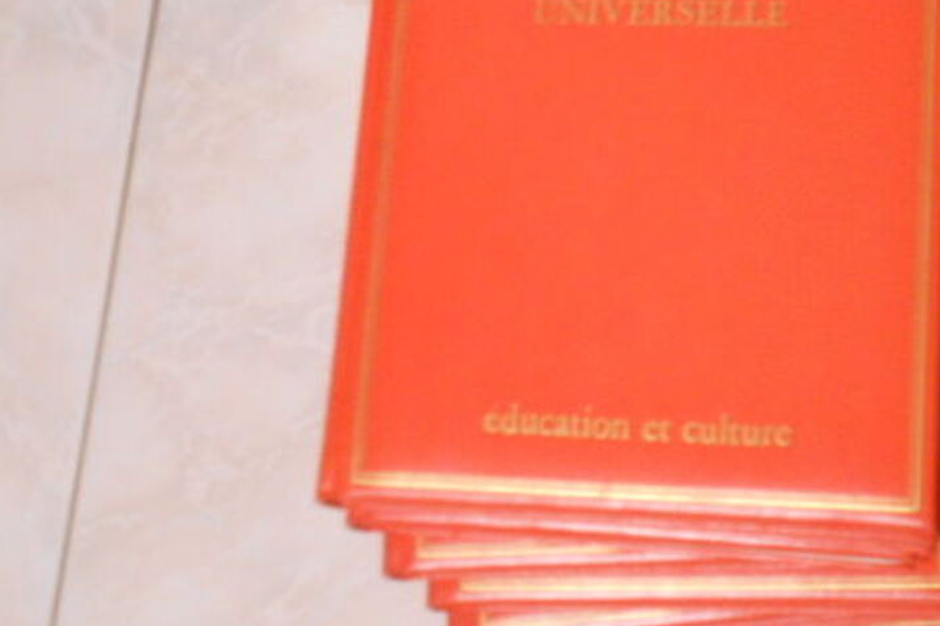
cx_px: 592
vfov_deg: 16.8
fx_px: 2114
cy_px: 175
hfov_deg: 25.0
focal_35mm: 81
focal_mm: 10.3
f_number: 4.9
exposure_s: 1/4
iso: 400
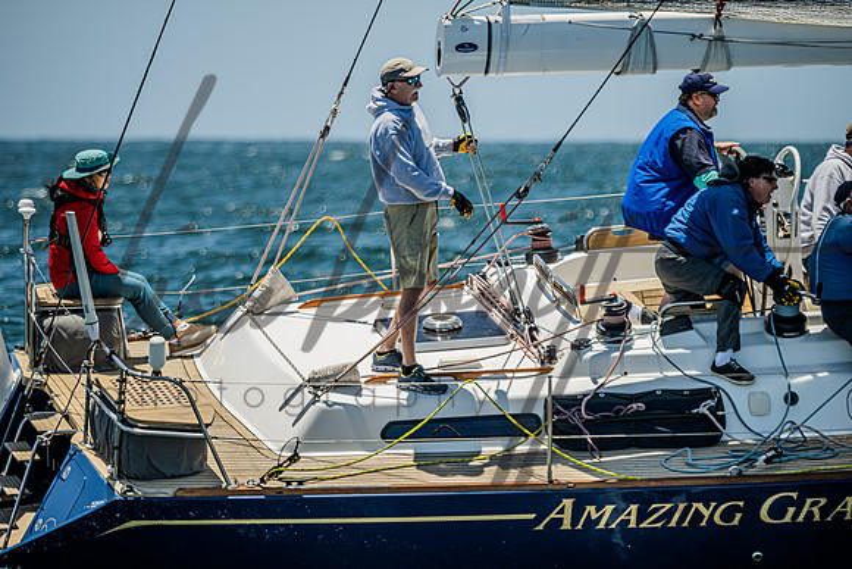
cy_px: 284
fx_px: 9534
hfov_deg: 5.1
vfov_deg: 3.4
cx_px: 426
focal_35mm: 403
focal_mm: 400
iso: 320
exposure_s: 1/640
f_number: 5.6
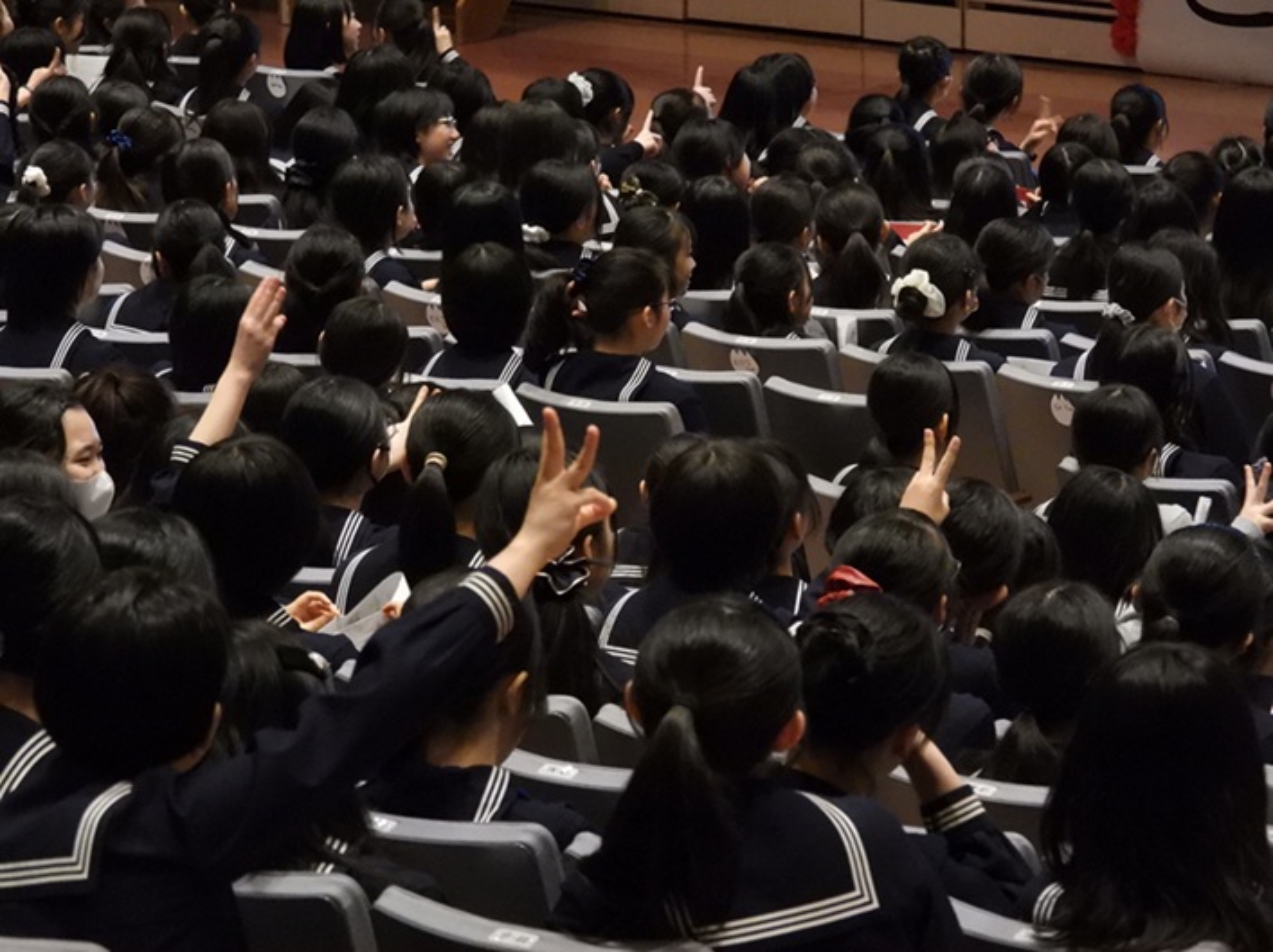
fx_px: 8818
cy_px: 476
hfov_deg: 8.3
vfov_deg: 6.2
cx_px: 636
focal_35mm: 240
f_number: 4.5
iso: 1600
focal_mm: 42.8
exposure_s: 1/30
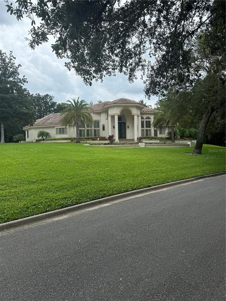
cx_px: 113
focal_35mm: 24
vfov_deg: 71.6
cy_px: 150
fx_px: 209
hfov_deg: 56.8
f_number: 1.78
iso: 80
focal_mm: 6.76
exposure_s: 1/2604
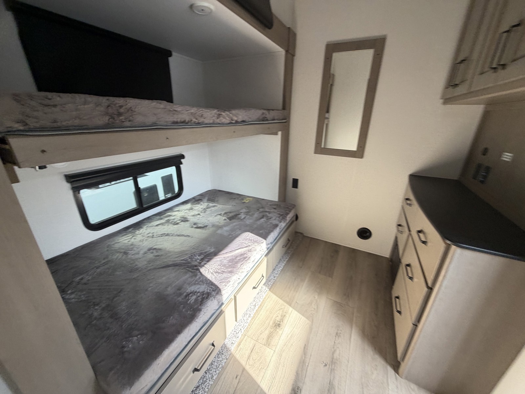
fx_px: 212
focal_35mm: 14
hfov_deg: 102.1
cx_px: 262
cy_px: 197
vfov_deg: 85.7
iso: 125
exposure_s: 1/121
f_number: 2.2
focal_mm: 2.22
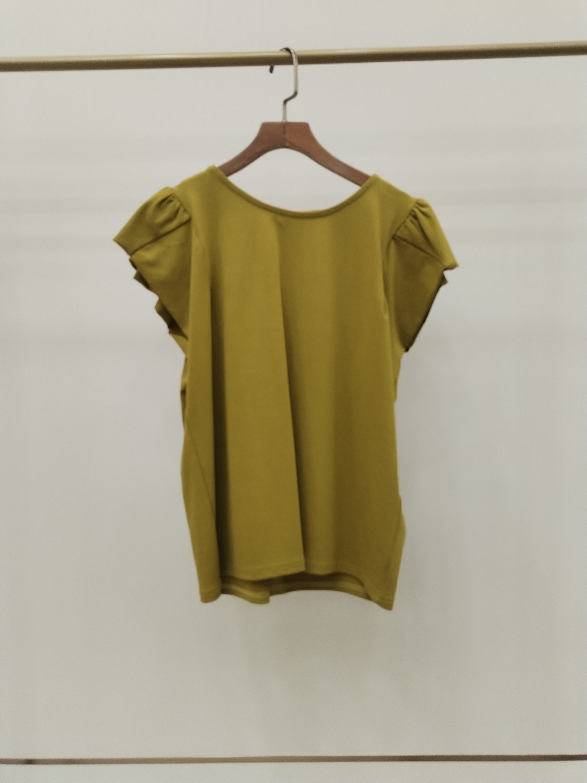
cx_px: 294
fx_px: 656
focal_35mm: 29
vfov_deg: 61.7
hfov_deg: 48.2
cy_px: 392
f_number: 1.8
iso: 238
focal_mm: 4.75
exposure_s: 1/120
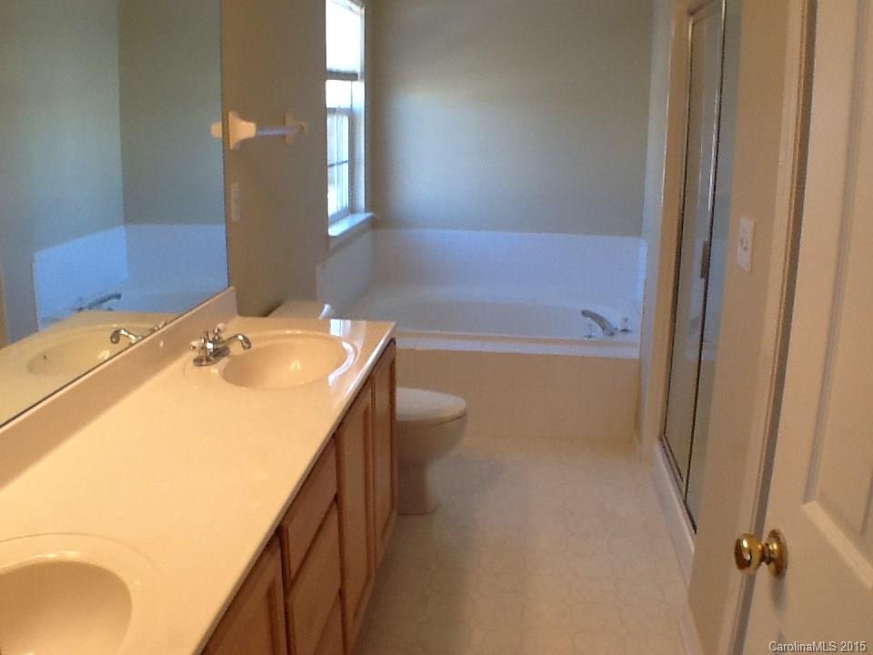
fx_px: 1110
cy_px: 328
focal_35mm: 44
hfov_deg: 42.9
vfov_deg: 32.9
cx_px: 436
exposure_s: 1/40
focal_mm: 2.03
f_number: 2.4
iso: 50
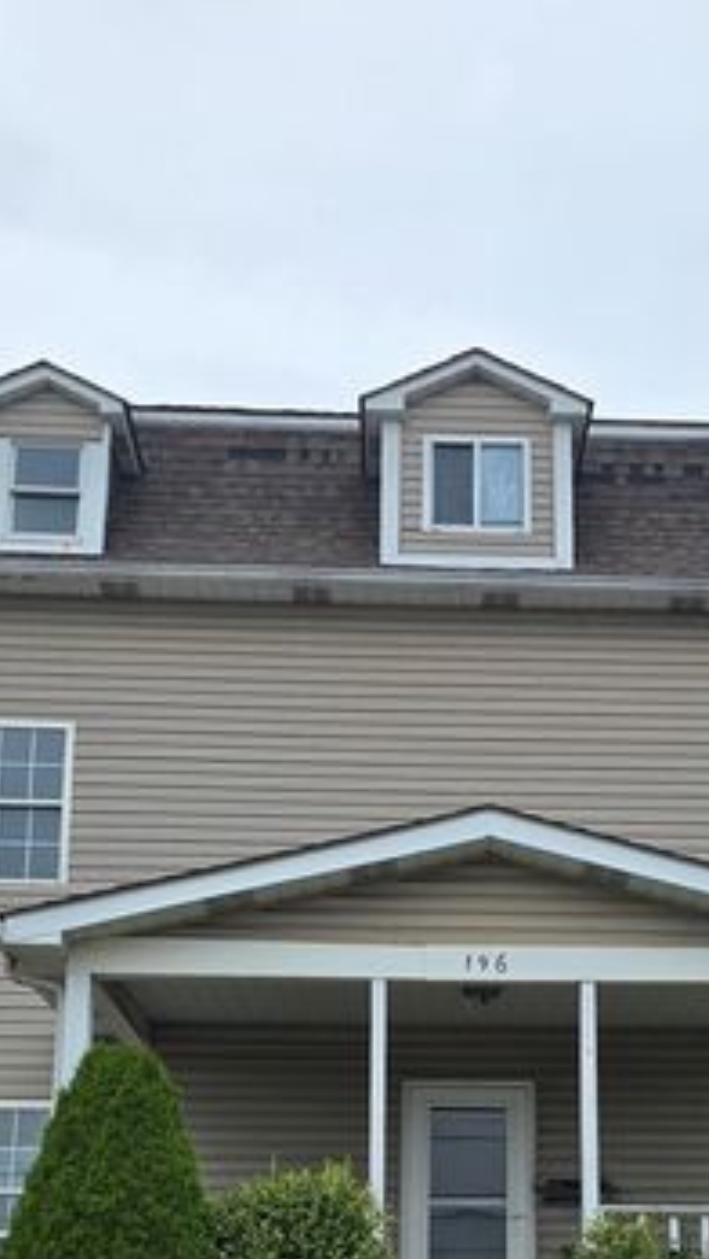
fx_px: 1603
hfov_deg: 24.8
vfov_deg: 40.9
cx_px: 492
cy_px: 1029
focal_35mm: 48
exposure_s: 1/654
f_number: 1.7
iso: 12
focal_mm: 6.3
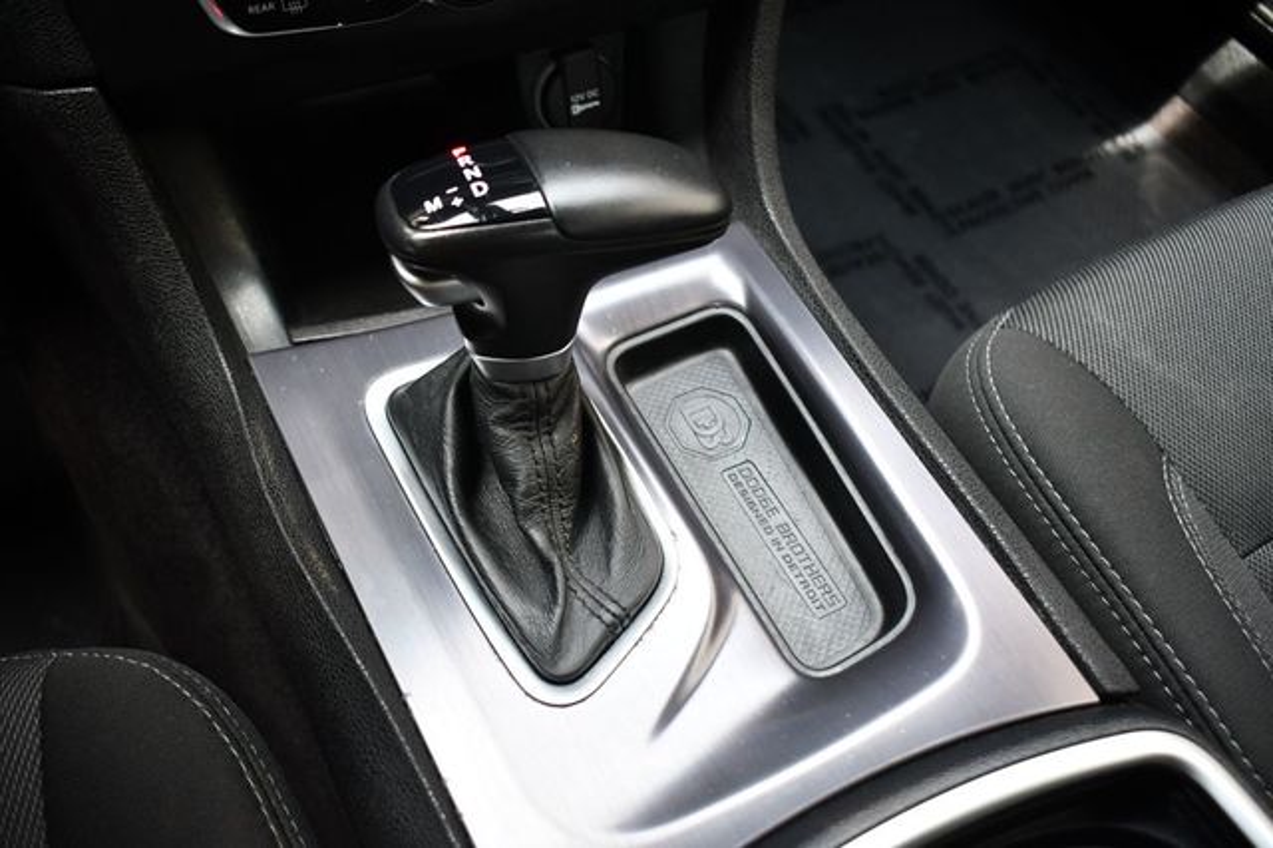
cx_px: 636
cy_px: 424
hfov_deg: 55.8
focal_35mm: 34
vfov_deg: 38.8
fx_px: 1202
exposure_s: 1/200
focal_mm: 23
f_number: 3.8
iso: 800
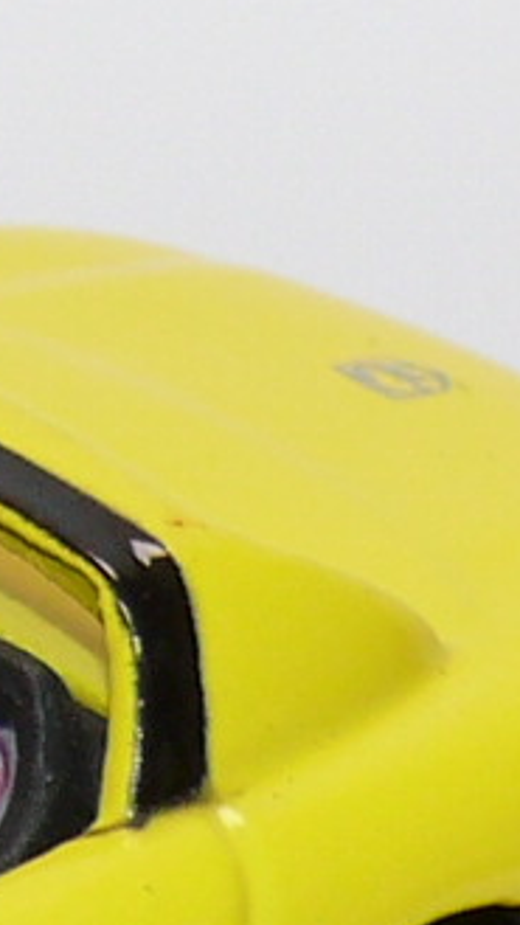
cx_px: -852
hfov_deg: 2.2
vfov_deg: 4.0
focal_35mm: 540
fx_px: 13240
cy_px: 990
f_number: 4
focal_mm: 13.4
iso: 100
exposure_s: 1/30
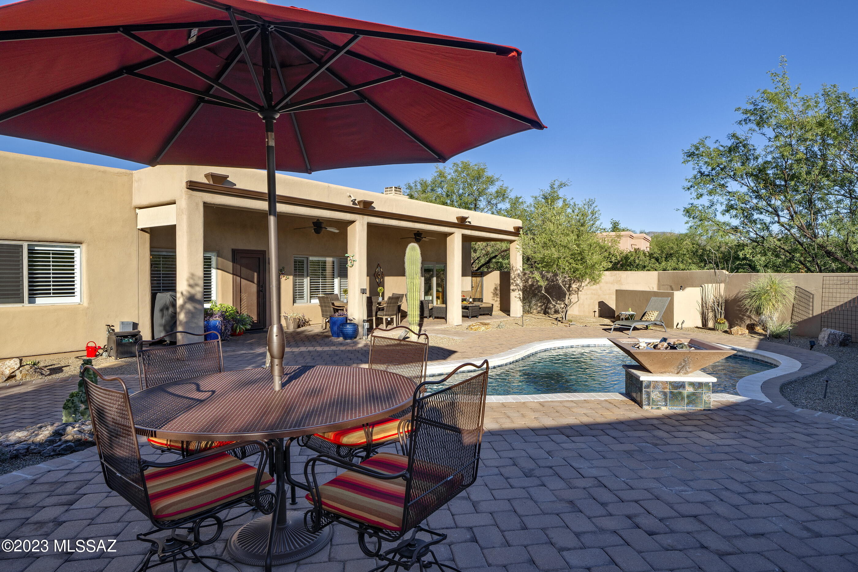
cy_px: 286
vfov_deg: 61.9
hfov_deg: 84.0
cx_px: 429
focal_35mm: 20
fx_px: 477
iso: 100
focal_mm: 20
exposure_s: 1/60
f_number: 13
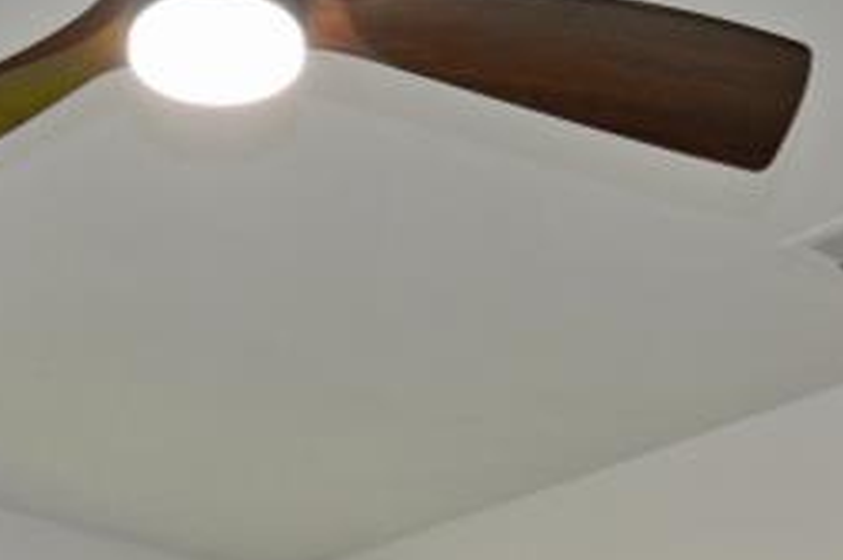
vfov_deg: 12.9
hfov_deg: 24.2
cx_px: 183
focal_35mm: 83
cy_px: 1300
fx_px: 1941
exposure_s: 1/60
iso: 200
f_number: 4
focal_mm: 14
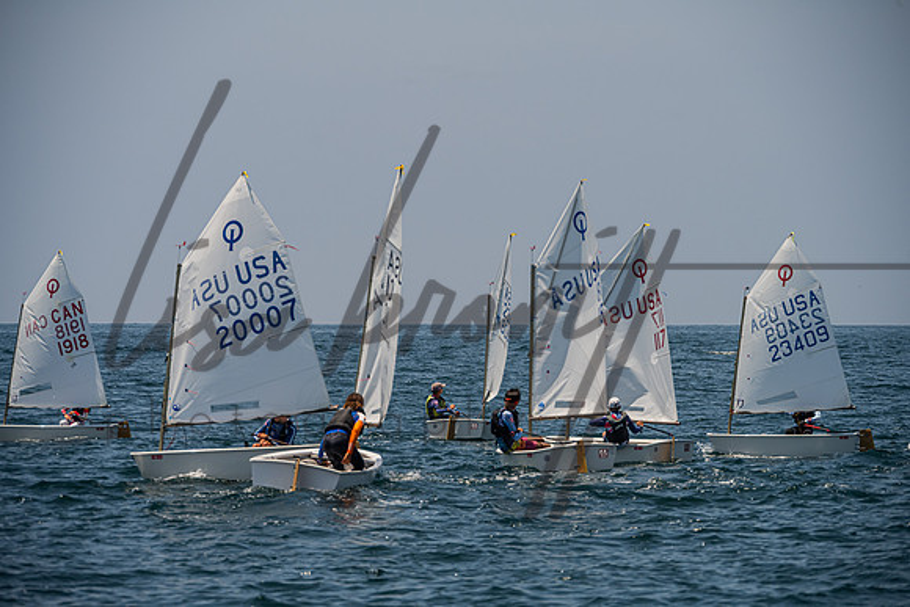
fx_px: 5235
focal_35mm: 207
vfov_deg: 6.6
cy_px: 303
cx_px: 464
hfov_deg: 9.9
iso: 320
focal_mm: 200
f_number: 8
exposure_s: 1/2000
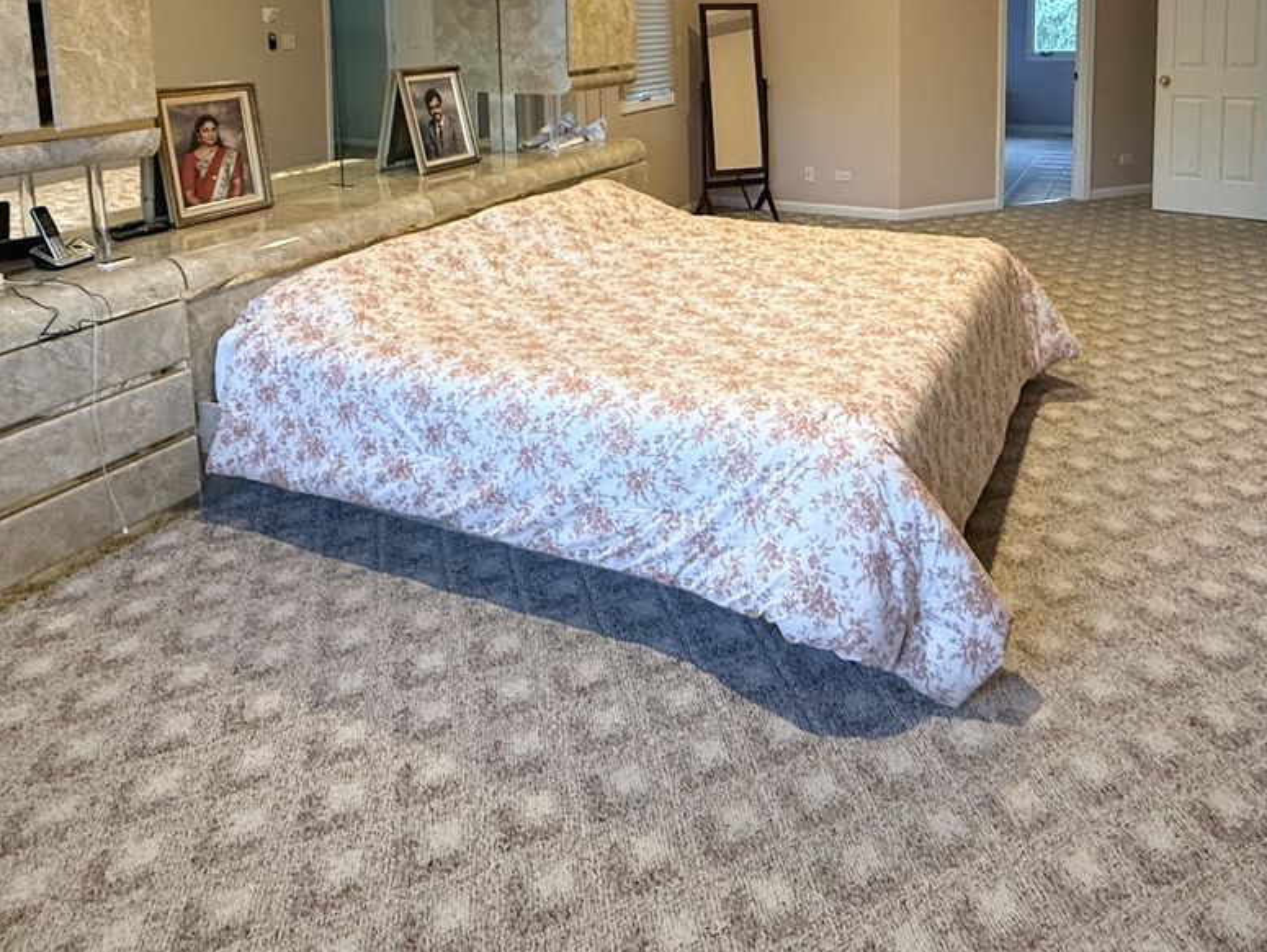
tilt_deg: -6.7
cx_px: 757
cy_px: 134
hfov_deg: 66.7
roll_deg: +0.6
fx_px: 952
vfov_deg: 48.7
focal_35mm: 26
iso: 400
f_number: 2.2
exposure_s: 1/60
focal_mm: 2.22
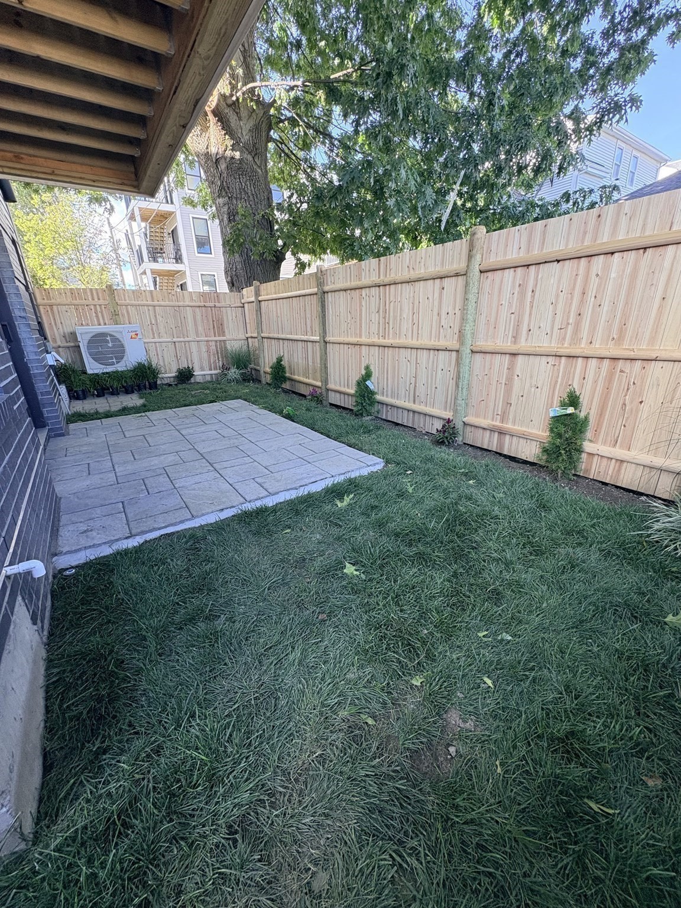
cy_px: 454
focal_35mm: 14
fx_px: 367
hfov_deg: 85.7
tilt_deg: -19.2
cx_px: 340
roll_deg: +2.1
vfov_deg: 102.1
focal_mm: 2.22
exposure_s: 1/99
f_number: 2.2
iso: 160
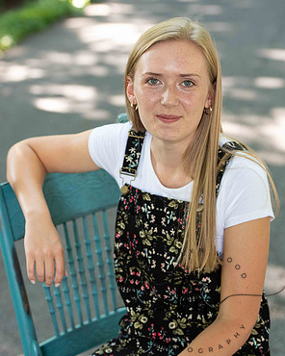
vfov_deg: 19.7
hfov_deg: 15.9
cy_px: 145
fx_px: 1023
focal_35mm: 97
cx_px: 142
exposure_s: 1/200
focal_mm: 85
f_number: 3.5
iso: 640
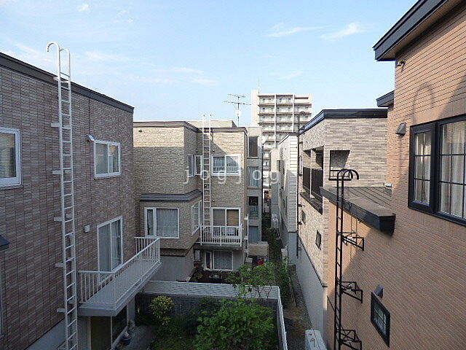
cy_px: 175
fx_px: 269
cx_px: 233
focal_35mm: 20
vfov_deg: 66.0
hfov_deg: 81.7
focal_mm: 3.58
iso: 160
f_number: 2.8
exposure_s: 1/800
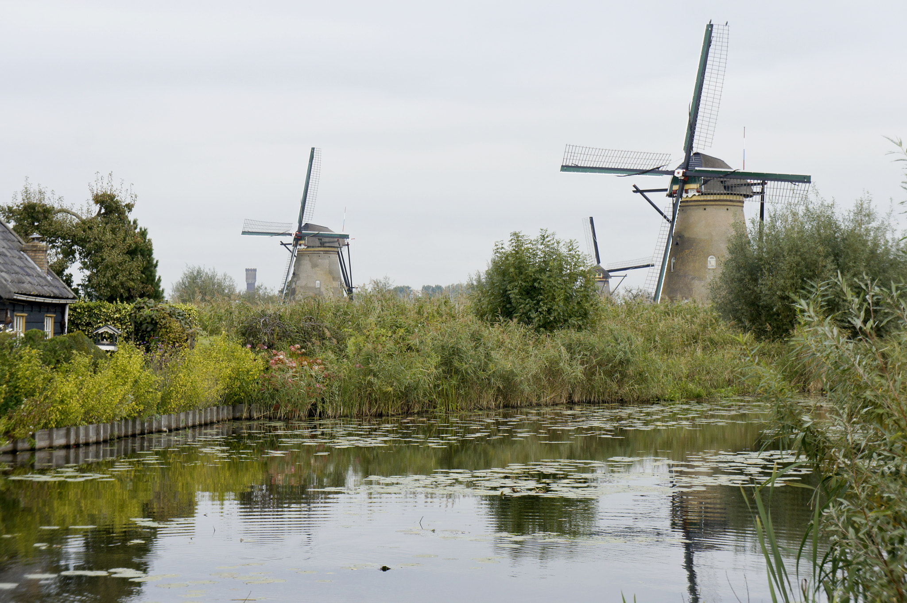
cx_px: 454
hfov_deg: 24.6
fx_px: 2077
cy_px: 302
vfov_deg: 16.5
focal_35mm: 82
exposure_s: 1/320
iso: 200
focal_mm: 55
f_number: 6.3
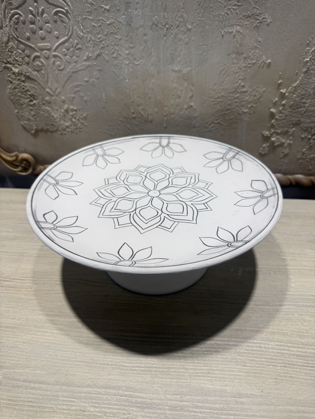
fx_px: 291
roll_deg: +0.4
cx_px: 158
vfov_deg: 71.6
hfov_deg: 56.8
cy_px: 210
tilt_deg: -35.3
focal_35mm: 24
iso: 80
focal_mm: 6.76
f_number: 1.78
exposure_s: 1/805
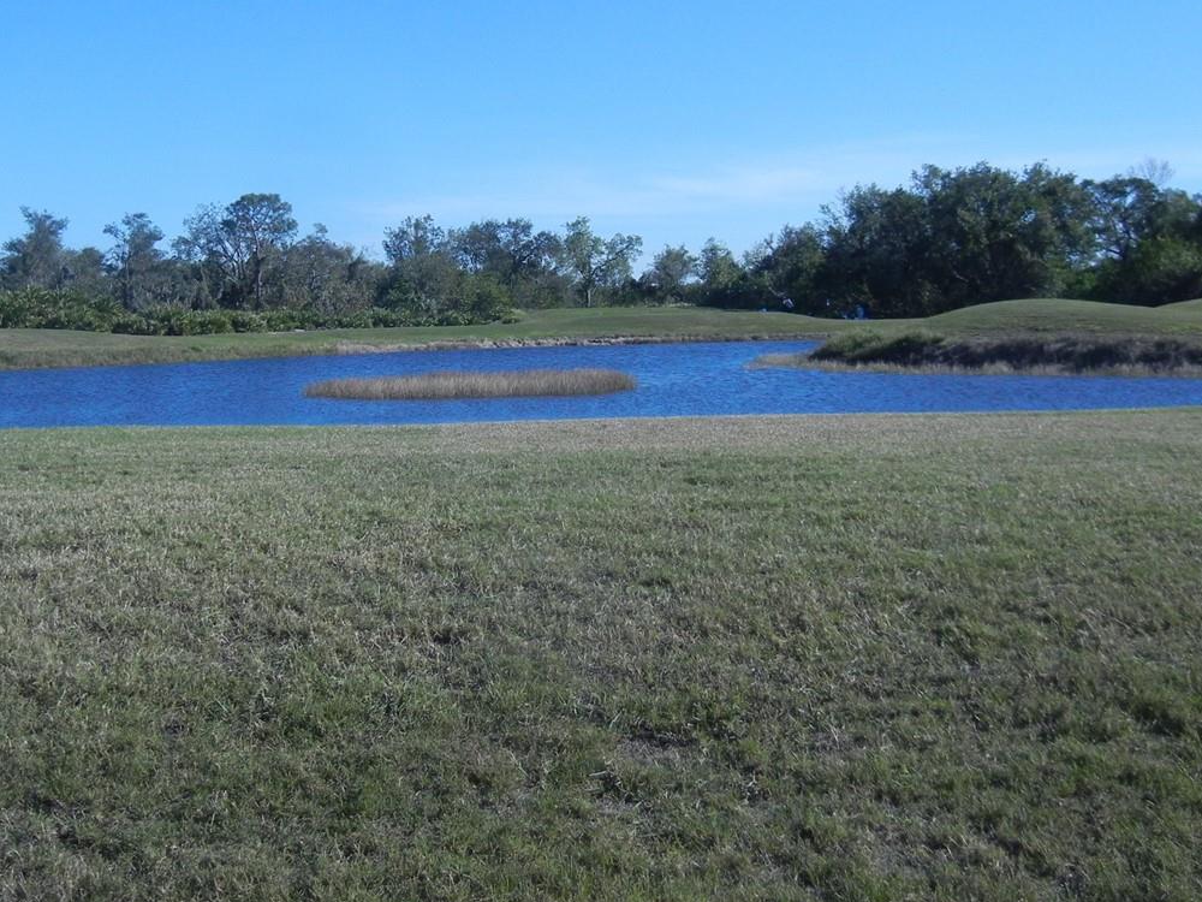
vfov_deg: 30.1
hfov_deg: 39.3
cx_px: 422
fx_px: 1667
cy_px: 327
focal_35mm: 48
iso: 160
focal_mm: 5.4
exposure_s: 1/453
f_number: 7
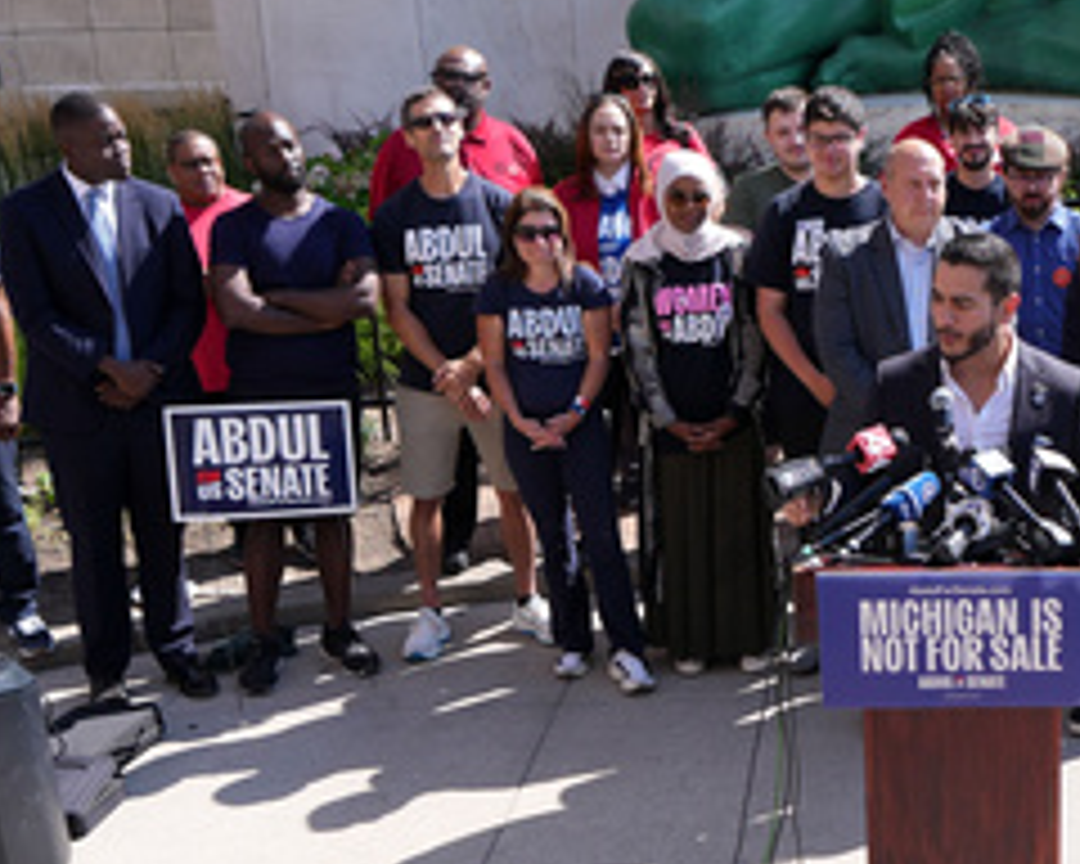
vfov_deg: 23.6
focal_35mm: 64
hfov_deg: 28.5
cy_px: 670
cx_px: 954
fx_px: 2046
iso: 160
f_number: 3.5
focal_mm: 16
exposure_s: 1/800
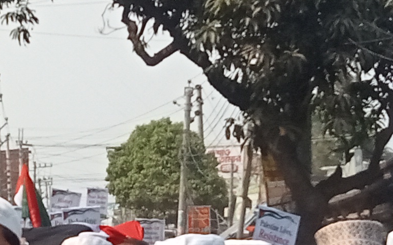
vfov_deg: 8.2
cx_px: -20
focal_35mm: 160
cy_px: 241
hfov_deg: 12.9
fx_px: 1713
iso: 104
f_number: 2.2
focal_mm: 3.46
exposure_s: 1/1081
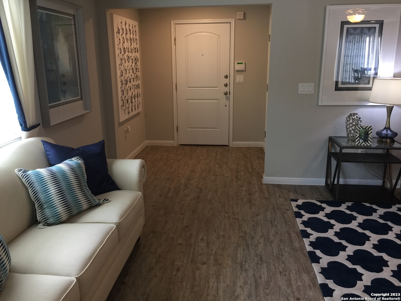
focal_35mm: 29
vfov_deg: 48.2
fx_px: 336
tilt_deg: -15.0
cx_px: 200
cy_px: 150
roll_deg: -0.9
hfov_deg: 61.7
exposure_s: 1/15
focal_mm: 4.15
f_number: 2.2
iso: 40
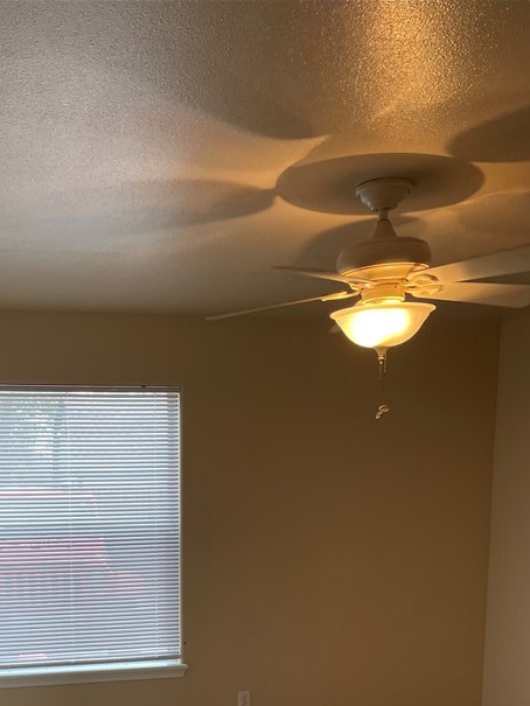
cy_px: 596
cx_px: 145
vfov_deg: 40.6
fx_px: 898
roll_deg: +0.0
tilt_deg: -6.5
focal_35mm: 44
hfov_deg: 32.4
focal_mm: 5.1
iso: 80
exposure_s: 1/120
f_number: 1.6
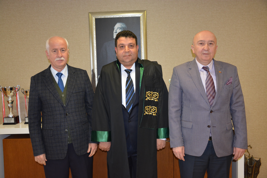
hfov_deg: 53.1
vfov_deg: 36.9
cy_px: 89
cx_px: 134
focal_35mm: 36
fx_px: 267
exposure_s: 1/60
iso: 1600
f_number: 3.8
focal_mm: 24
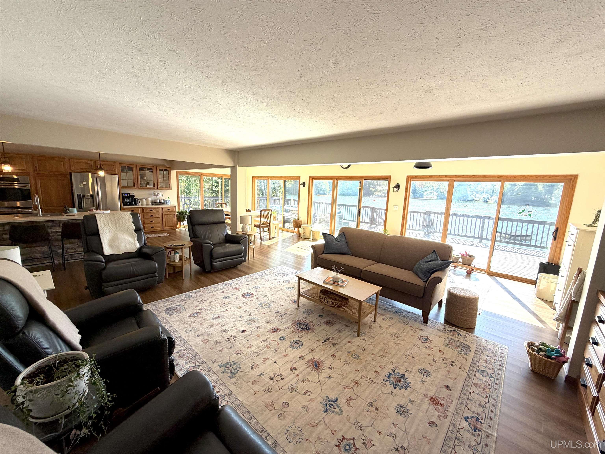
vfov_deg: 85.7
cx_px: 302
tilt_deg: -10.2
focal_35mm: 14
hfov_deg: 102.1
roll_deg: -2.5
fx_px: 245
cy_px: 227
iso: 64
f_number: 2.2
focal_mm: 2.22
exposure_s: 1/121
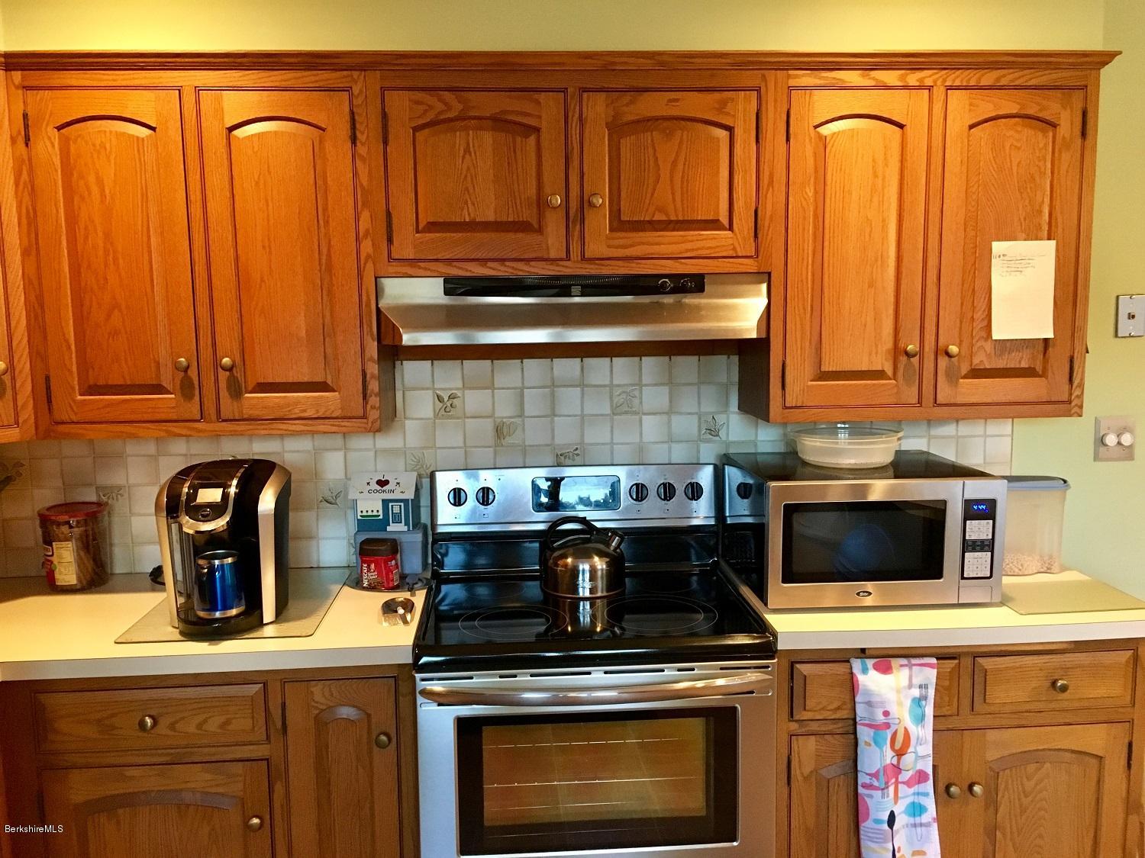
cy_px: 429
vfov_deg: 48.2
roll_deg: +1.5
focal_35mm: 29
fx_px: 959
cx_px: 572
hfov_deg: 61.7
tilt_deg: -8.4
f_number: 2.2
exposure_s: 1/30
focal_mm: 4.15
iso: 200
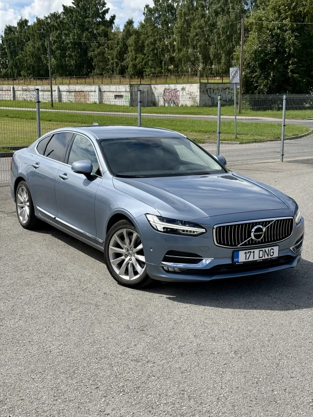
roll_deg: +0.1
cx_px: 156
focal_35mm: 52
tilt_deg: -10.1
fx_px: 627
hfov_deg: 28.0
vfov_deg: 36.8
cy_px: 208
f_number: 1.6
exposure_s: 1/4630
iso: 40
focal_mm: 5.96
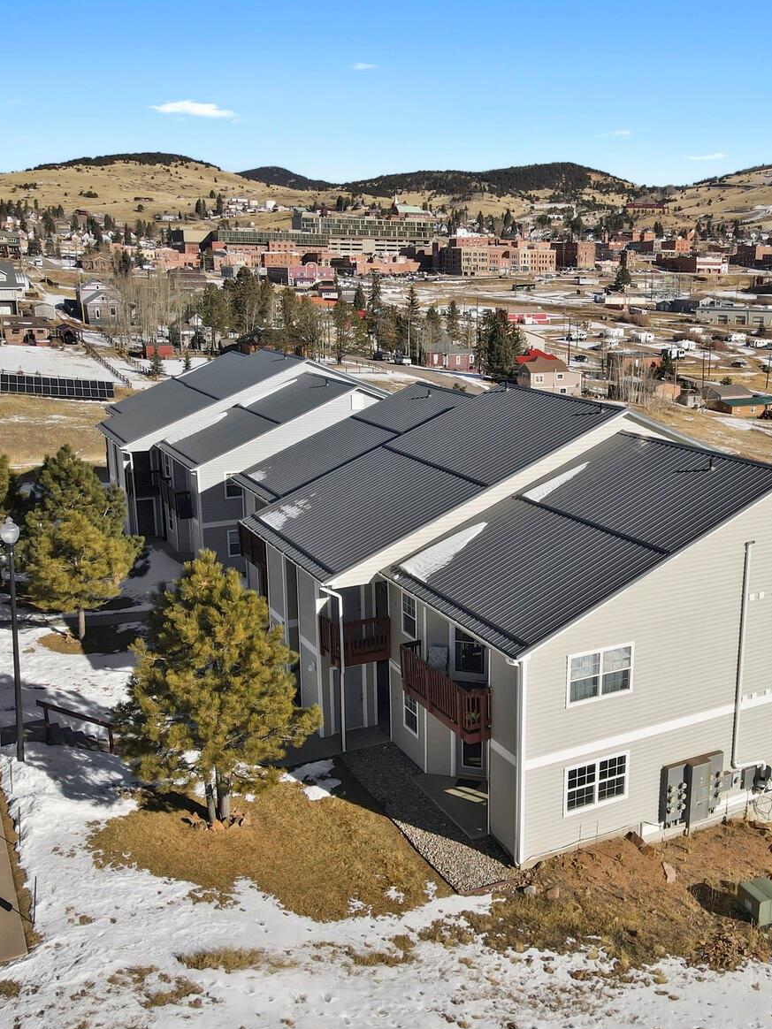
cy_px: 508
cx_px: 538
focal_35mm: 33
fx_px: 981
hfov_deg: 42.2
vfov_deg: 55.4
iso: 110
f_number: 2.8
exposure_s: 1/730
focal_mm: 4.5
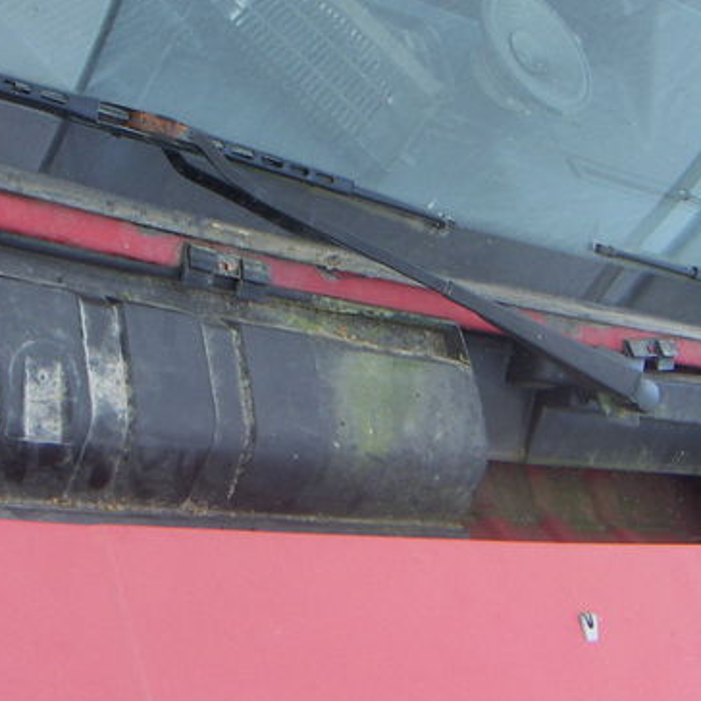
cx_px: 347
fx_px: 1283
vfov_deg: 30.5
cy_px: 418
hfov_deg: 30.6
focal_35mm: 56
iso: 50
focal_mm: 4.7
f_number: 2.8
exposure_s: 1/160
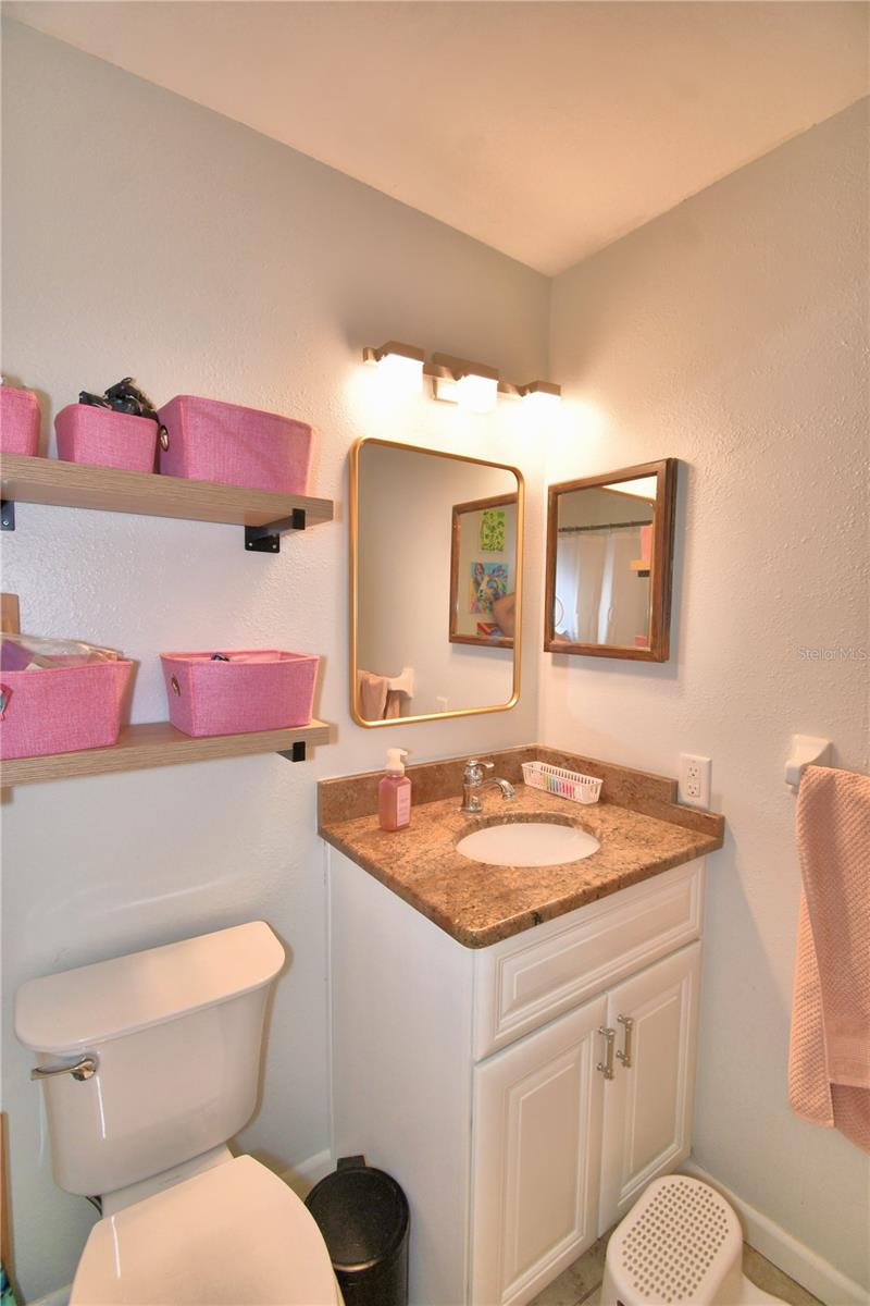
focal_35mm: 15
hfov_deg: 77.3
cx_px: 435
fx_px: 544
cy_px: 653
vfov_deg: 100.4
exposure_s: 1/50
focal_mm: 10
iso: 200
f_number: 4.5
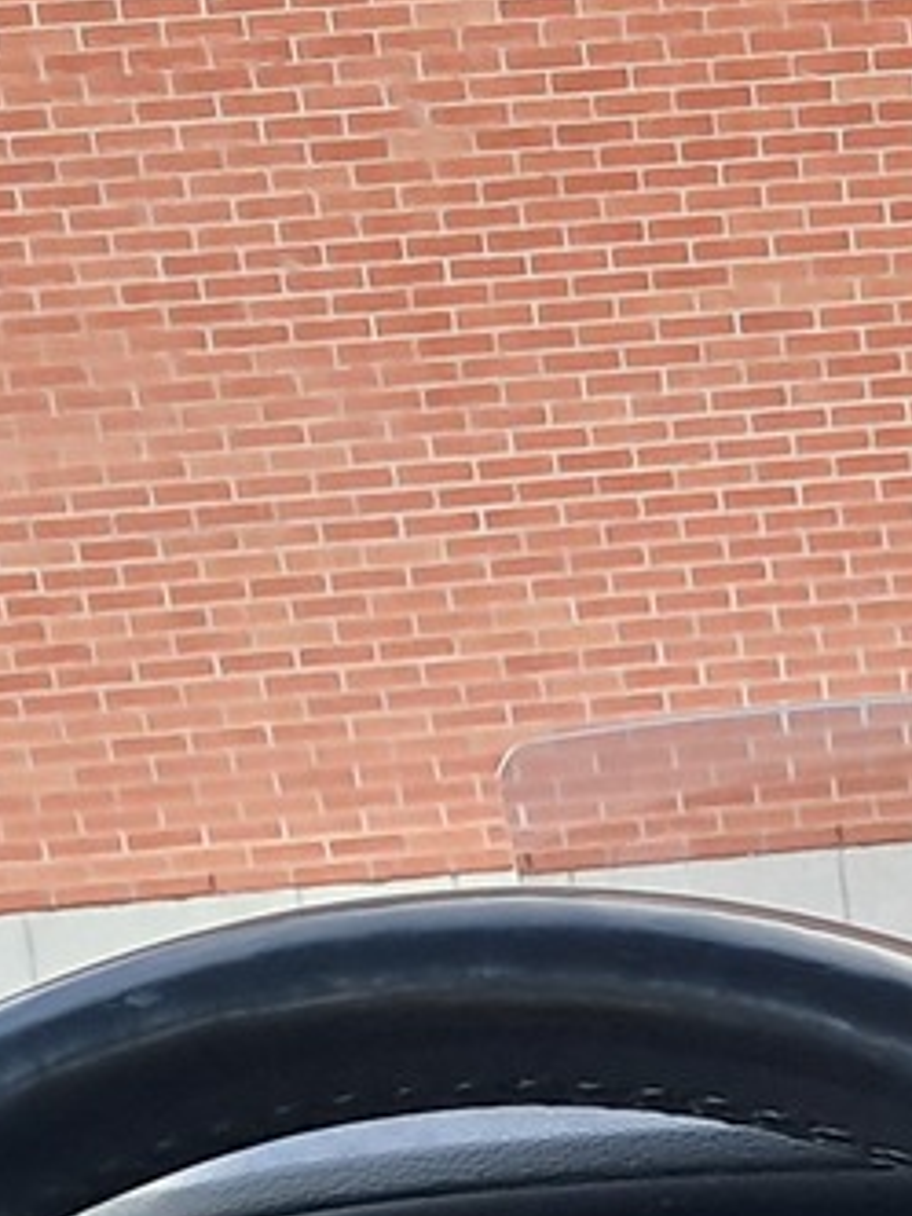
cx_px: 1330
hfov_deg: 11.0
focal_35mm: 130
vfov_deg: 13.6
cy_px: 2179
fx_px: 4567
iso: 100
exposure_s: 1/50
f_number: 1.8
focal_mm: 4
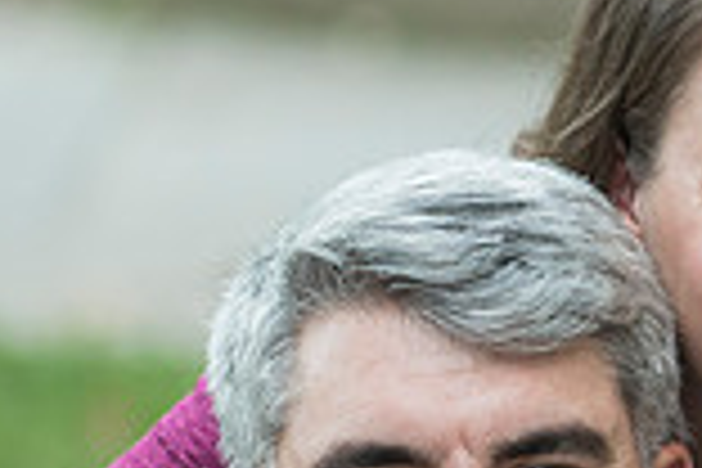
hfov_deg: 3.3
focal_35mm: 630
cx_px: 932
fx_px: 12284
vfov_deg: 2.2
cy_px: 421
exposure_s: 1/160
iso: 640
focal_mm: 160
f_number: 2.8
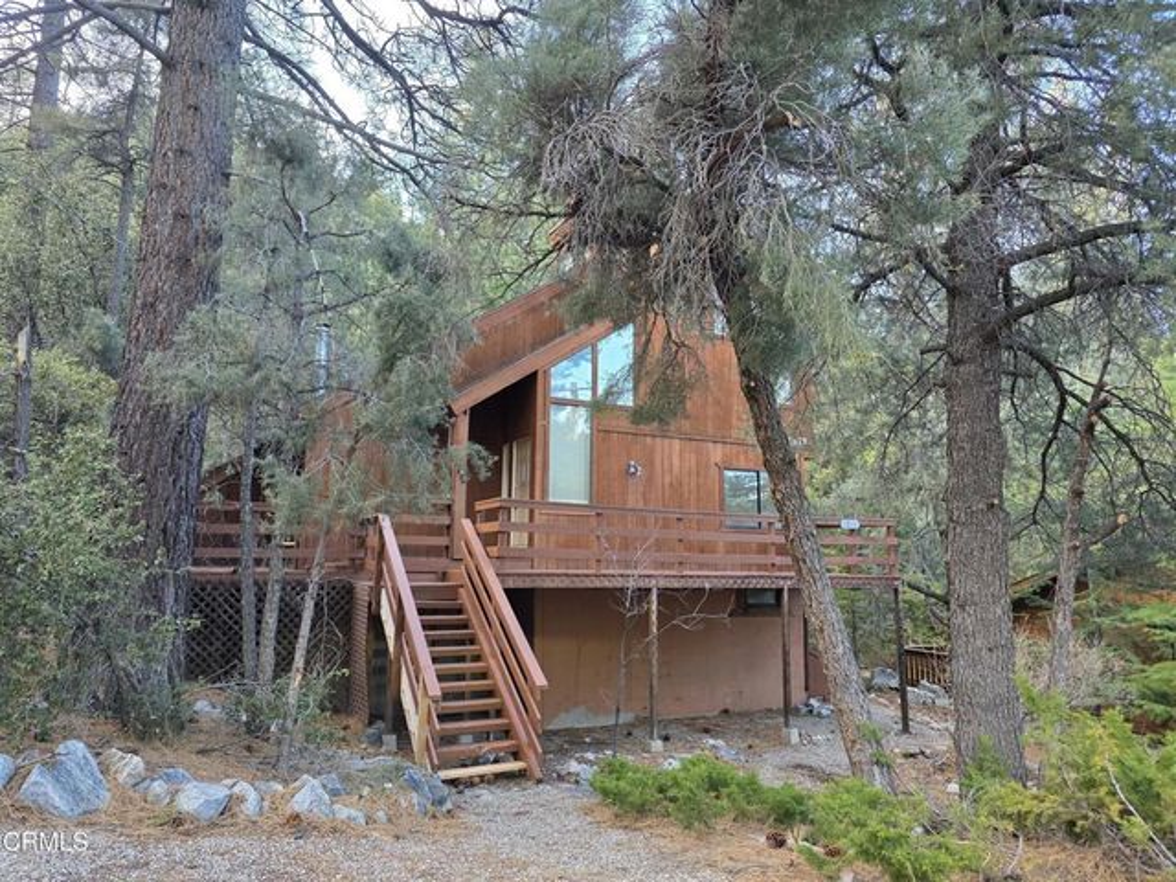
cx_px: 588
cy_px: 441
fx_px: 781
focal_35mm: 23
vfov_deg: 58.9
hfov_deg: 73.9
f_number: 1.7
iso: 160
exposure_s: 1/180
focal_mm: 6.3
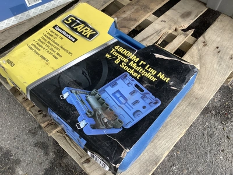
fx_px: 209
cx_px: 116
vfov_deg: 45.4
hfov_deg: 58.4
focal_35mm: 31
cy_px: 88
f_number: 2.4
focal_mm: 3.3
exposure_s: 1/120
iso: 64
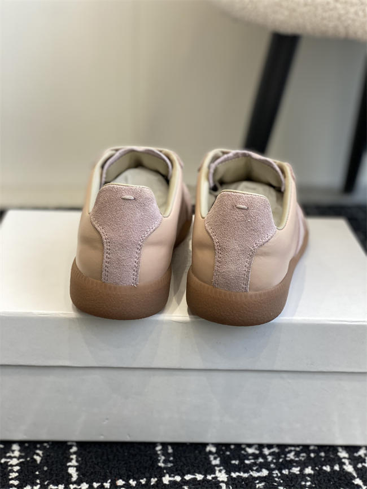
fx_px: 735
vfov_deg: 36.8
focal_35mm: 52
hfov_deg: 28.0
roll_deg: -2.8
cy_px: 244
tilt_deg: -21.5
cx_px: 184
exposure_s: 1/122
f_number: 2
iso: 64
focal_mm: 6
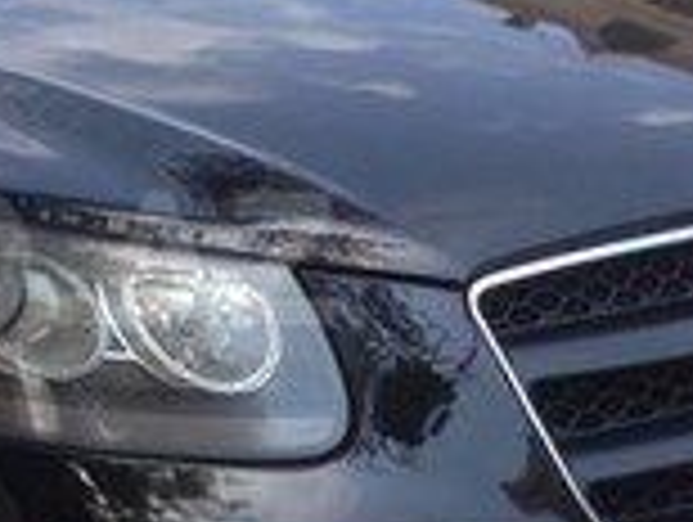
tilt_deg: -15.2
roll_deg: +0.1
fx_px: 2827
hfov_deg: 13.6
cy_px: 259
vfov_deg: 10.5
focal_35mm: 141
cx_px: -126
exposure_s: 1/502
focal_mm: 4.12
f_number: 2.4
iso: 50
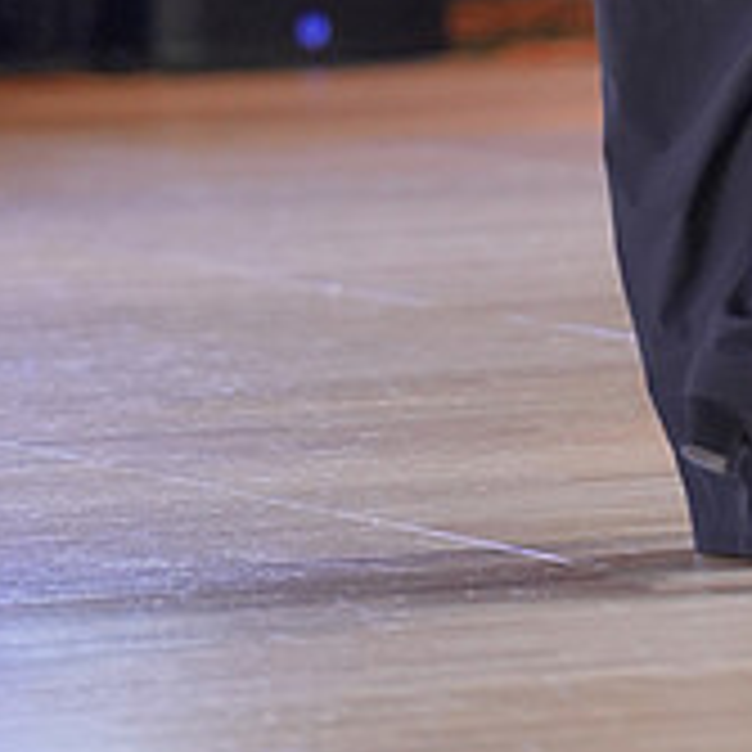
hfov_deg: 3.7
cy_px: -432
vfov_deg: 3.6
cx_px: 817
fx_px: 11773
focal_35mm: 479
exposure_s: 1/500
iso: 1250
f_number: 2
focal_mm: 108
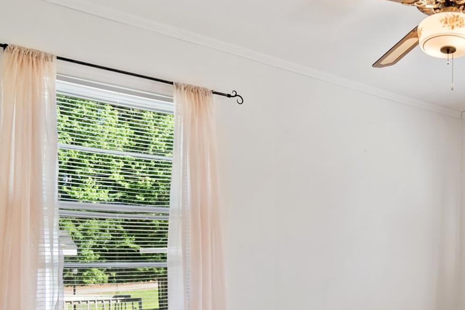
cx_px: 381
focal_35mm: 35
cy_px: 258
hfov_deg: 50.6
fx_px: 452
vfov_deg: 36.3
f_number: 4.5
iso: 200
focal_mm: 10
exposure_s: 1/30
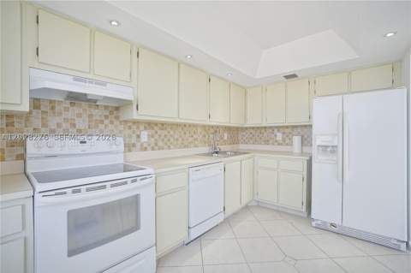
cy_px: 136
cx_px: 206
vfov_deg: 77.2
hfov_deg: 100.4
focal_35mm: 15
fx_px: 171
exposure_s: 1/30
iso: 250
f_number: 8
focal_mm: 10
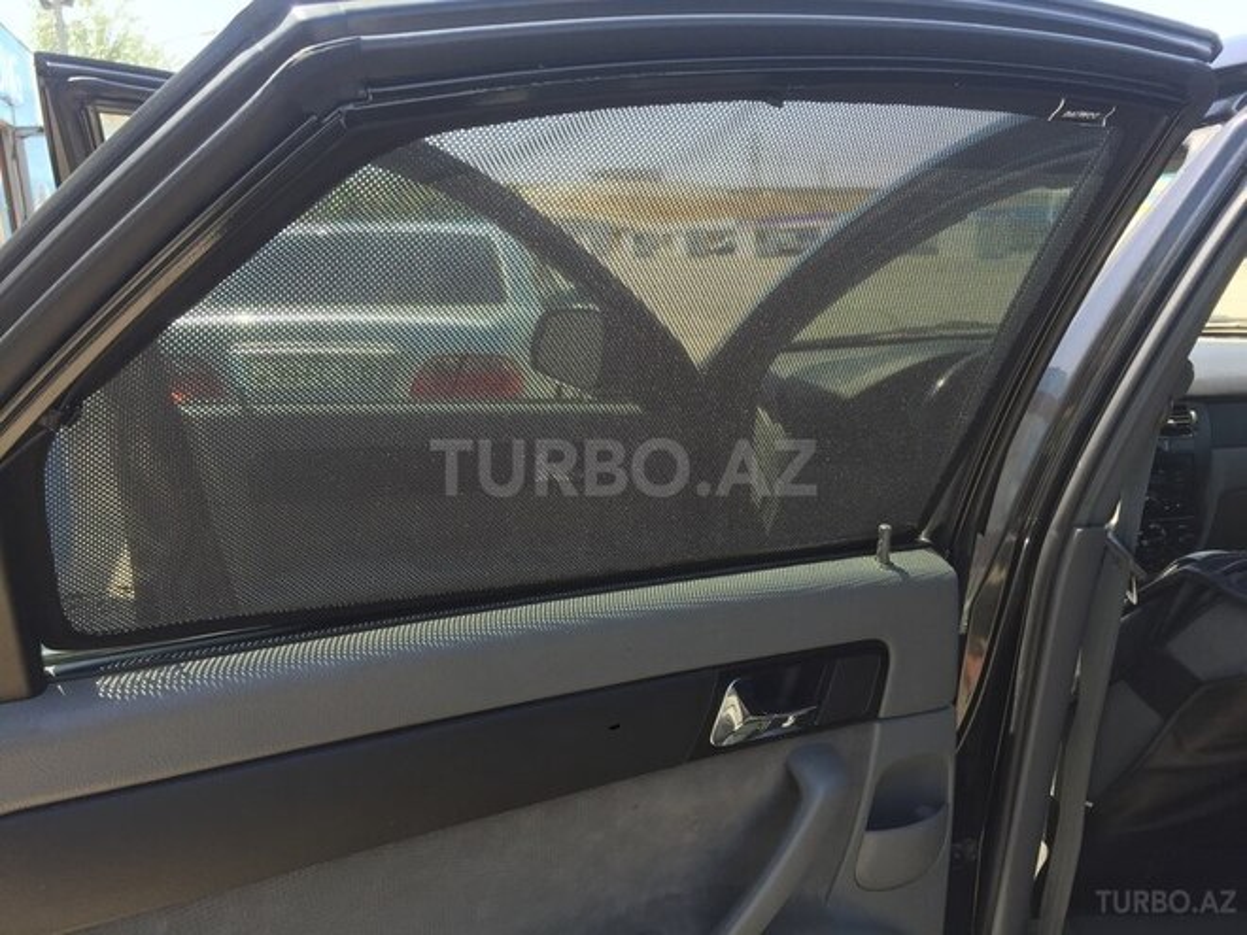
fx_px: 1045
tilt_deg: -12.1
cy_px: 468
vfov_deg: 48.2
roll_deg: +1.6
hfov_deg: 61.7
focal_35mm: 29
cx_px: 624
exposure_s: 1/238
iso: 32
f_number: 2.2
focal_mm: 4.15
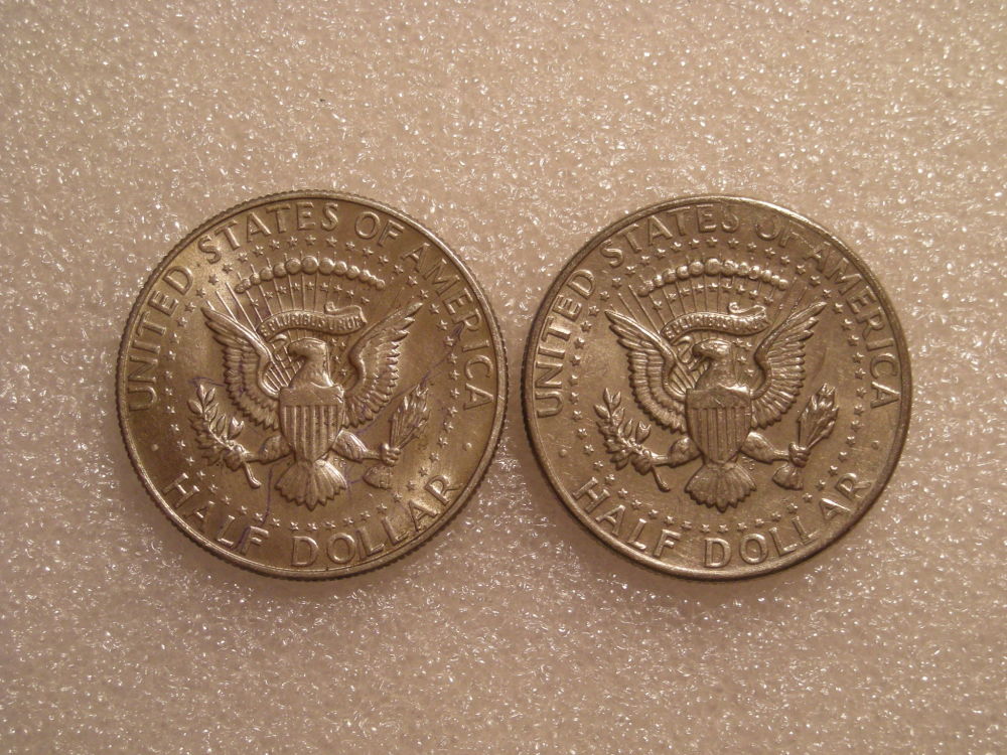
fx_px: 2211
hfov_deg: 25.7
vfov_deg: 19.4
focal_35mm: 76
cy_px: 378
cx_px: 504
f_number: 3.9
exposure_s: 1/56.6
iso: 147
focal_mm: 12.3
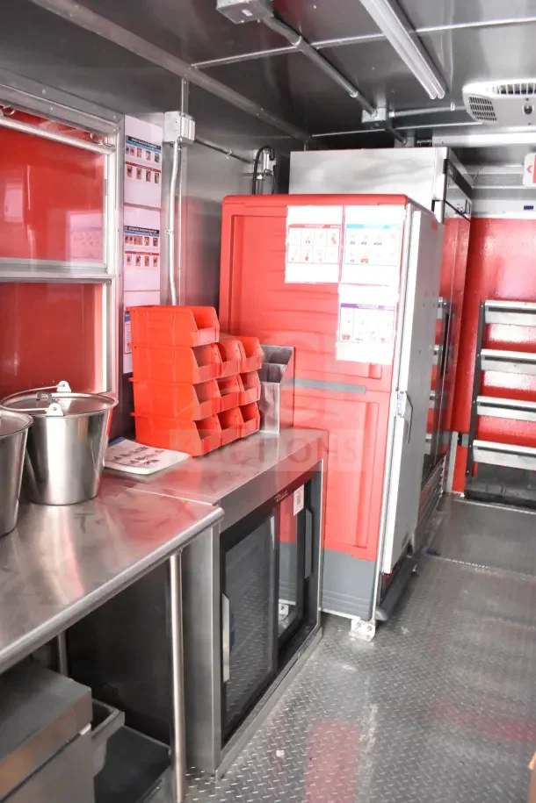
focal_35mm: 27
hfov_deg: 47.9
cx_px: 268
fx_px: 603
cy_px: 402
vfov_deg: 67.4
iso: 9000
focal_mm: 18
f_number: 3.5
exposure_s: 1/30
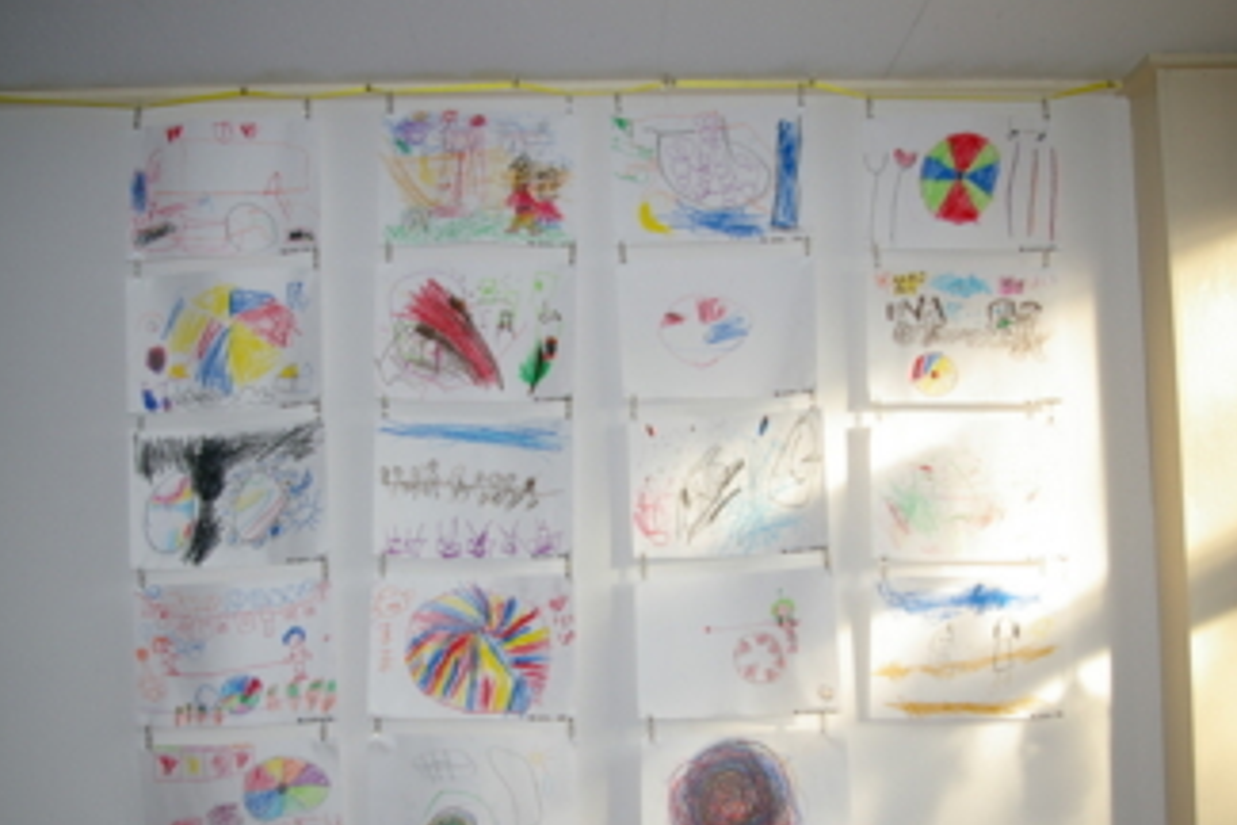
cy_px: 483
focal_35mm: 37
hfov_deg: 51.8
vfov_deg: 35.8
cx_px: 565
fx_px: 1271
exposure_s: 1/60
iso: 200
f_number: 4
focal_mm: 20
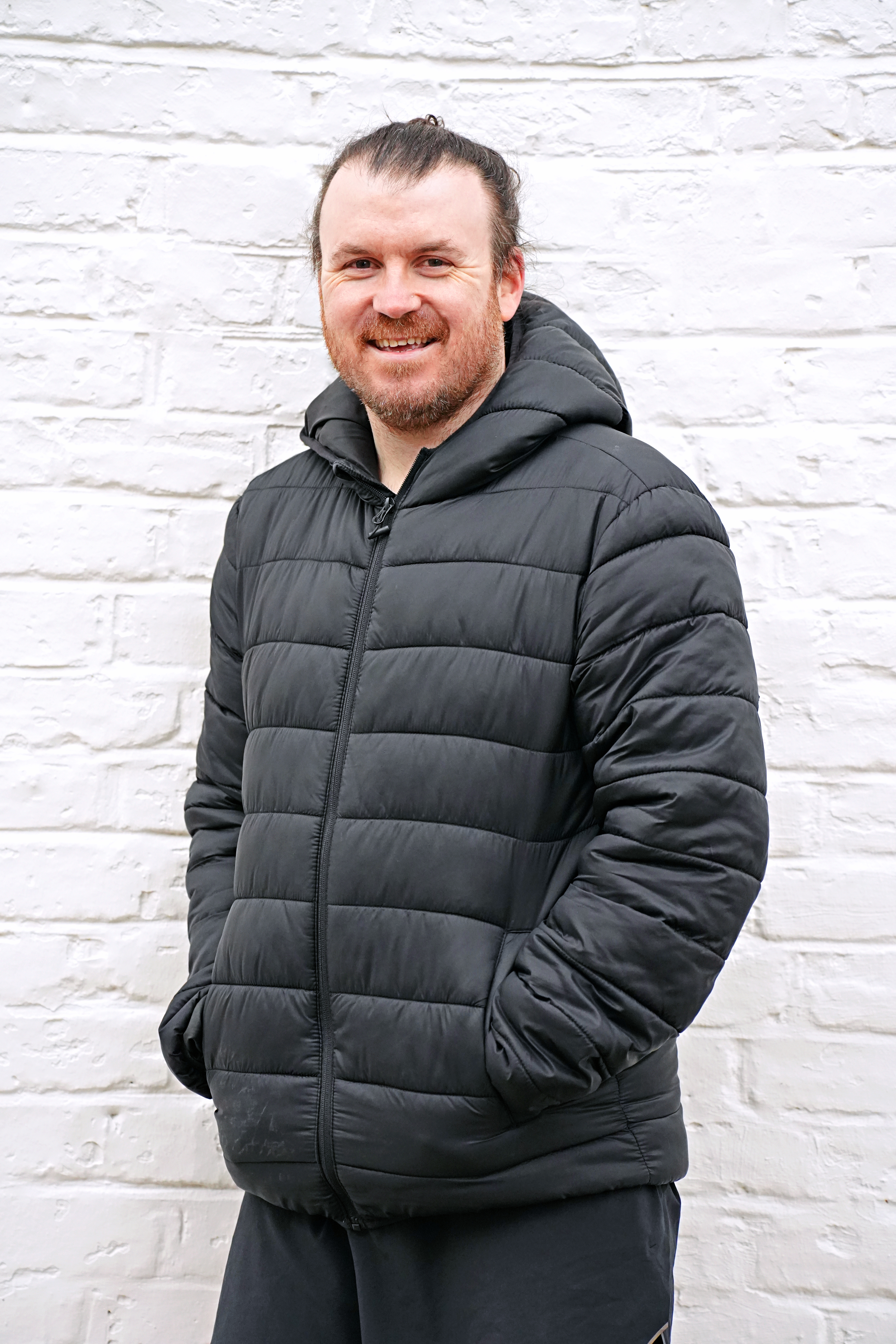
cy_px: 672
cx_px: 448
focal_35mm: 150
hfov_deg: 9.1
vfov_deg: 13.7
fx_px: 5600
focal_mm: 150
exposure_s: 1/2000
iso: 4000
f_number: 4
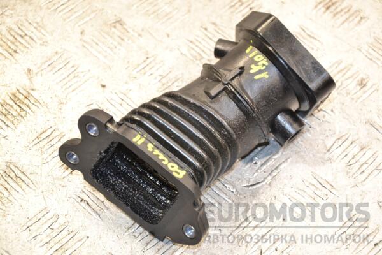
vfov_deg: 13.0
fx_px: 1114
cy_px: 128
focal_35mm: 105
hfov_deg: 19.5
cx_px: 191
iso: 800
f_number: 5.3
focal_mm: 70
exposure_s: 1/60
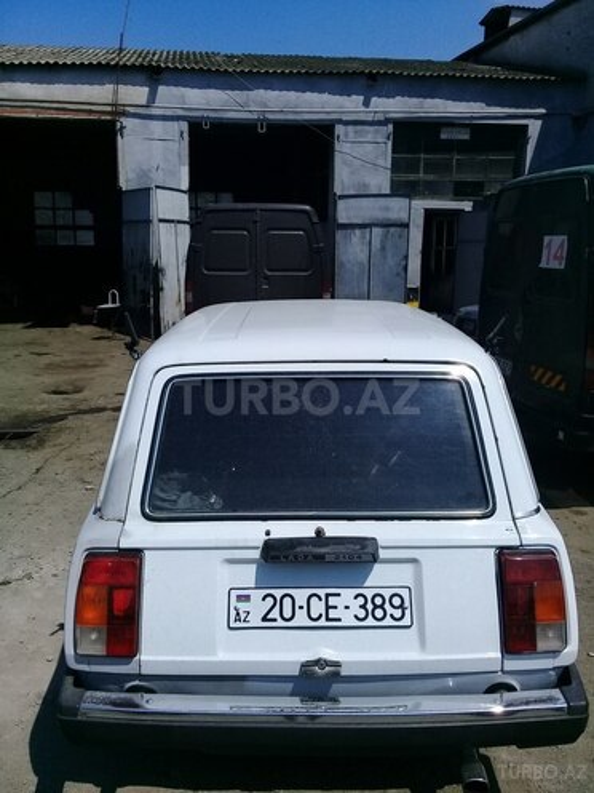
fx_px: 709
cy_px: 396
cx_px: 297
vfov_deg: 58.4
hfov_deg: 45.4
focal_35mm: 31
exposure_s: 1/2985
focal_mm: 3.3
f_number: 2.2
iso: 50
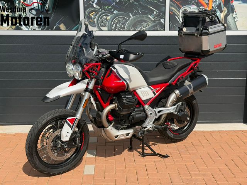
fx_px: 343
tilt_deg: -9.9
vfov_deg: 30.3
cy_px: 92
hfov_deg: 39.7
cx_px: 124
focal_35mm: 48
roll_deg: +0.4
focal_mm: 6.76
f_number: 1.78
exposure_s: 1/5587
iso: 80
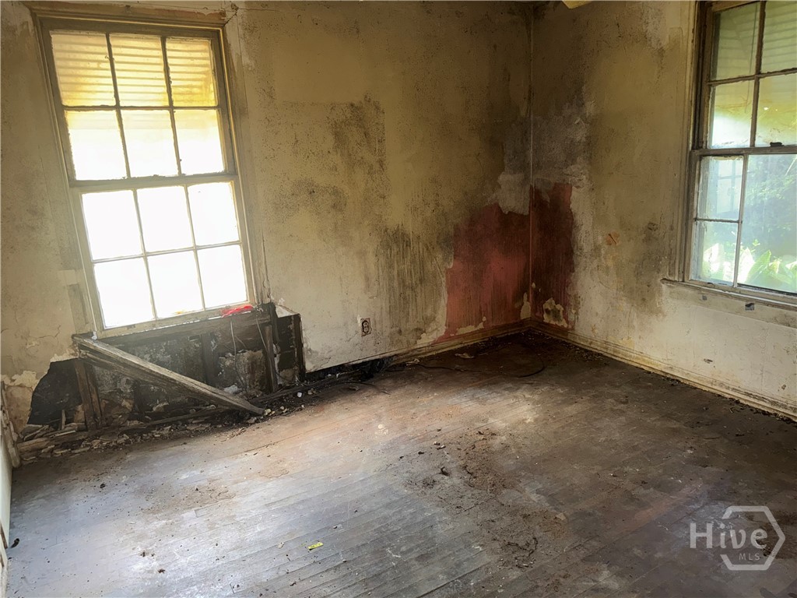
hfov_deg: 71.6
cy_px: 299
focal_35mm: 24
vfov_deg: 56.8
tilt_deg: -15.6
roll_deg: +2.8
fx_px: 553
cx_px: 398
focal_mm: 6.76
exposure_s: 1/16
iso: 160
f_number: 1.78
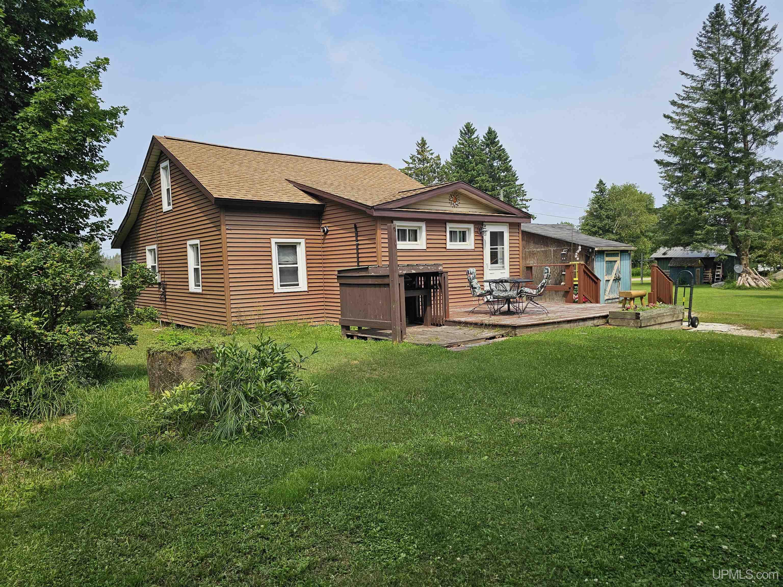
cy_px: 294
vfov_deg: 58.9
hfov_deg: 73.9
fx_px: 520
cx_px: 392
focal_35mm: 23
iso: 20
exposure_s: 1/1186
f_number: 1.7
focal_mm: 6.3
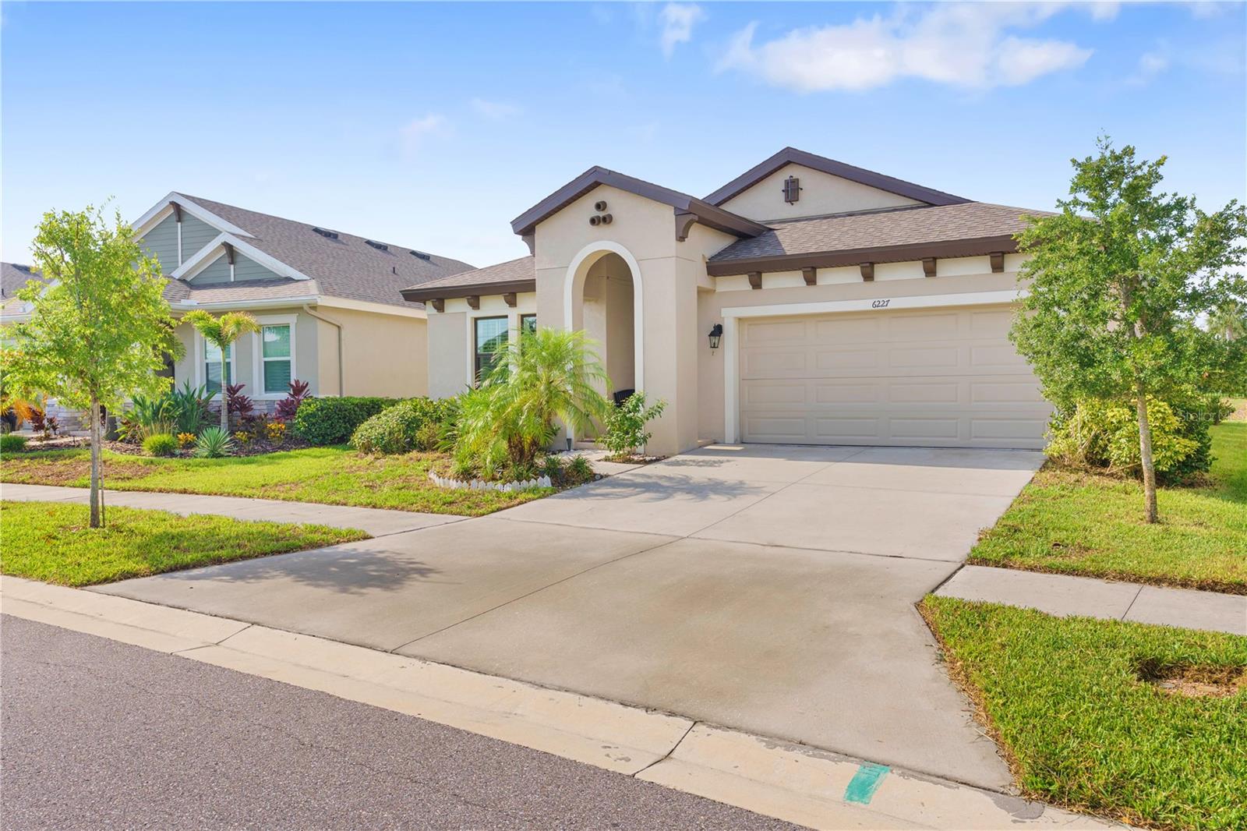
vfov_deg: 49.5
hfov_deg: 69.4
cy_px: 416
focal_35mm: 26
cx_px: 624
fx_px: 900
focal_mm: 26
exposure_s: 1/640
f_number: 8
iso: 200
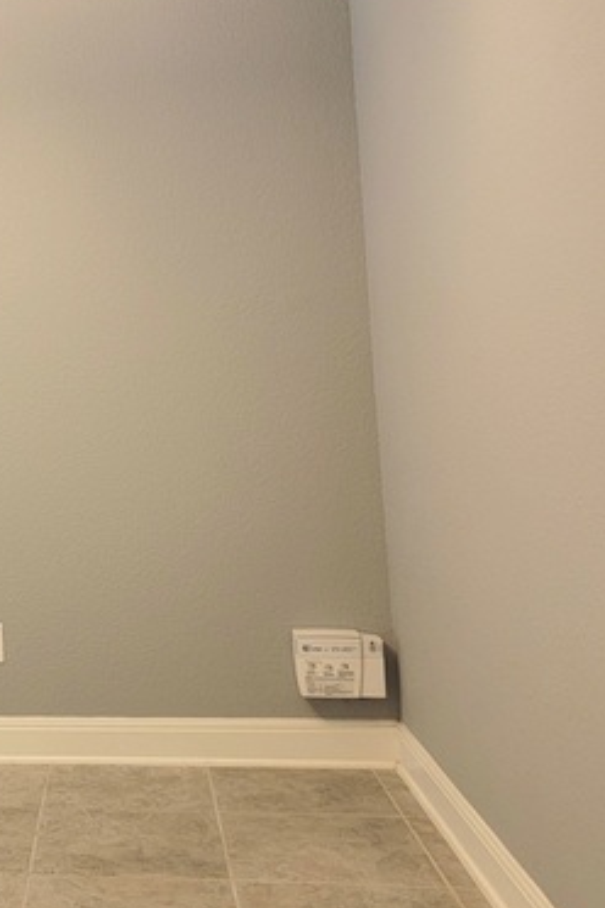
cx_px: -154
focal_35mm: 43
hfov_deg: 26.9
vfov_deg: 45.4
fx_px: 1084
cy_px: 432
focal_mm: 6.7
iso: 250
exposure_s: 1/43.5
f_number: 1.8
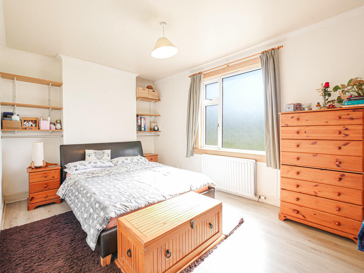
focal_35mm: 16
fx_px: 168
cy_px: 136
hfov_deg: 94.5
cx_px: 182
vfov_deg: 78.1
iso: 400
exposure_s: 1/60
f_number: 4
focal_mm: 8
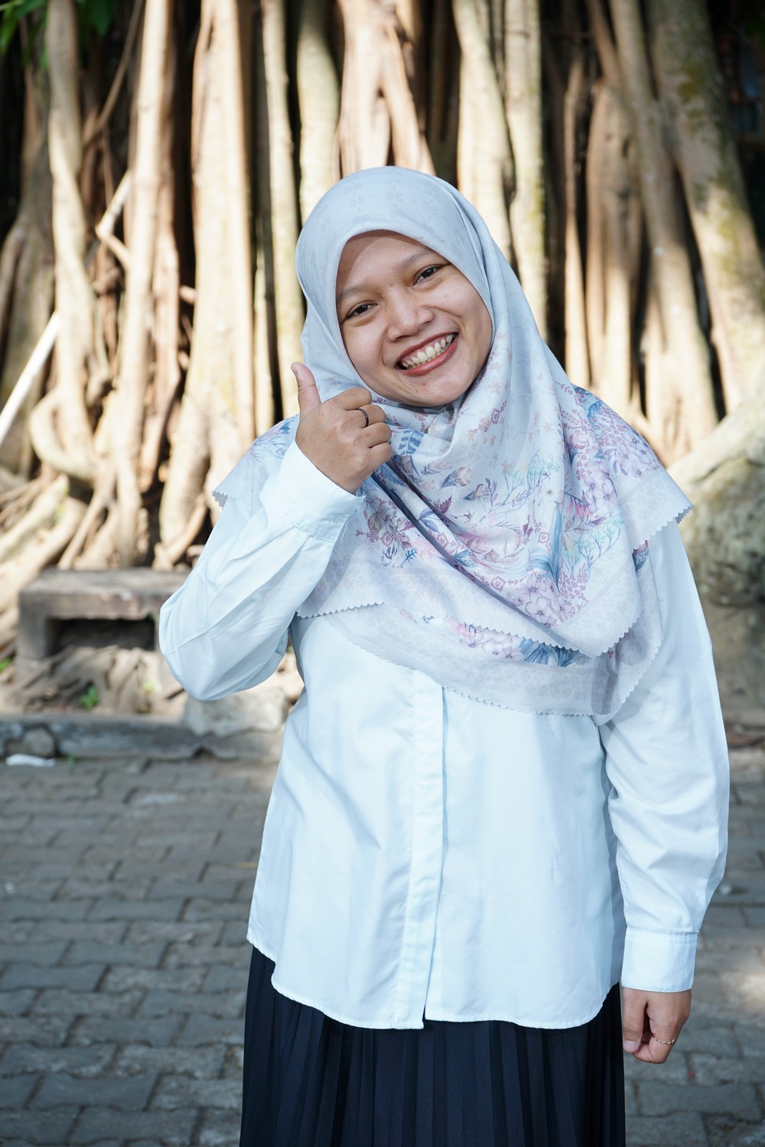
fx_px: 1944
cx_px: 382
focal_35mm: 61
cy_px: 574
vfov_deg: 32.9
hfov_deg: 22.3
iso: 160
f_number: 6.3
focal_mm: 61
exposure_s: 1/125
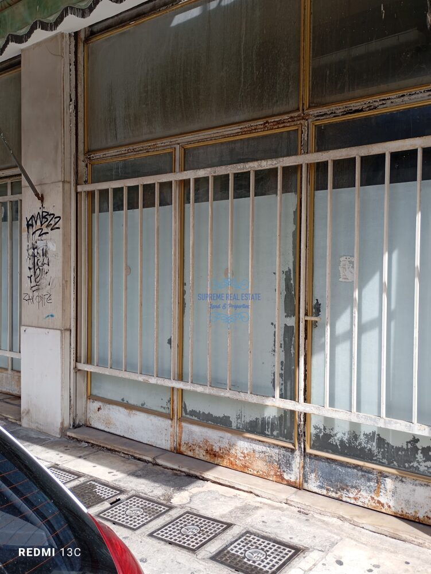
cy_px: 287
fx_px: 531
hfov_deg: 44.2
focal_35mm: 32
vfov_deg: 56.8
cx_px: 216
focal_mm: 4.27
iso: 100
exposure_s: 1/404
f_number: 1.8
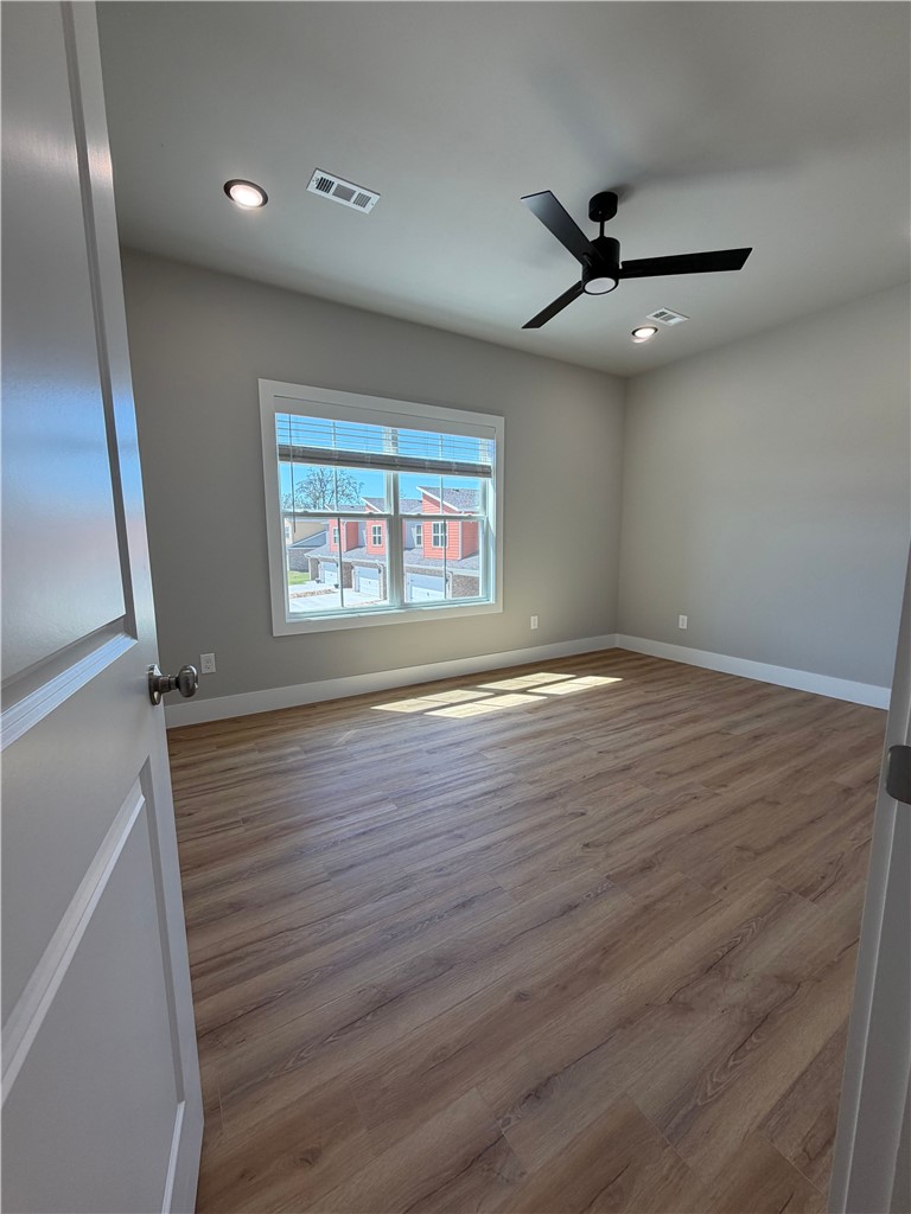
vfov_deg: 102.1
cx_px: 456
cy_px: 607
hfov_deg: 85.7
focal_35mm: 14
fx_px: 491
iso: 50
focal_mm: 2.22
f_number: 2.2
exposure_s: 1/120
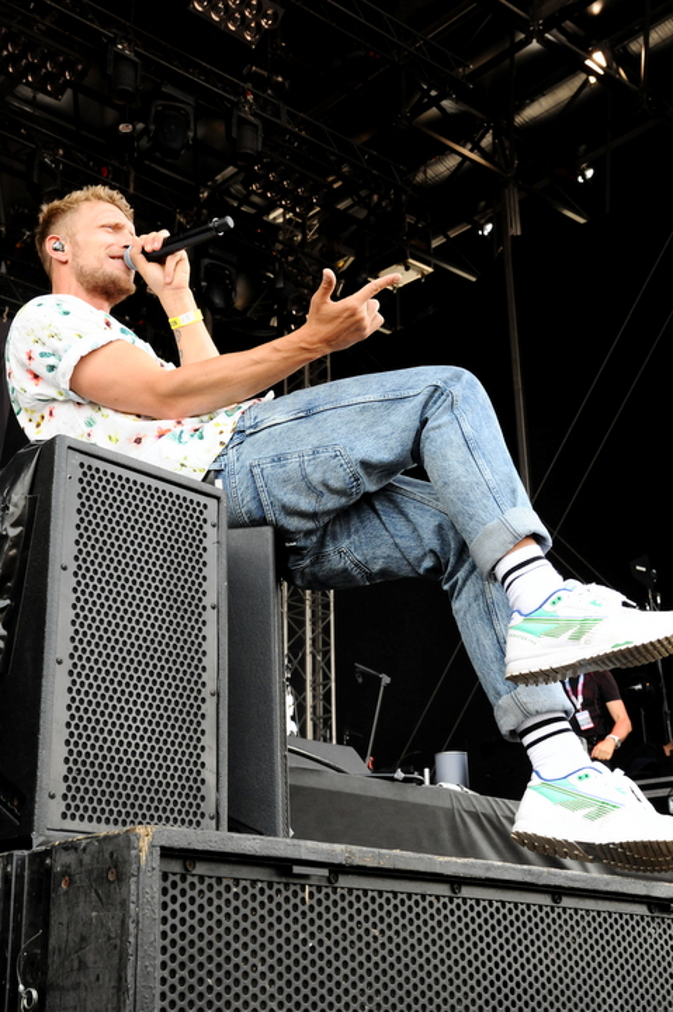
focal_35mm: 38
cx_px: 336
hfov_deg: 35.0
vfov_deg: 50.7
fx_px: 1067
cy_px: 506
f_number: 7.1
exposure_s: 1/320
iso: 1250
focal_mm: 38
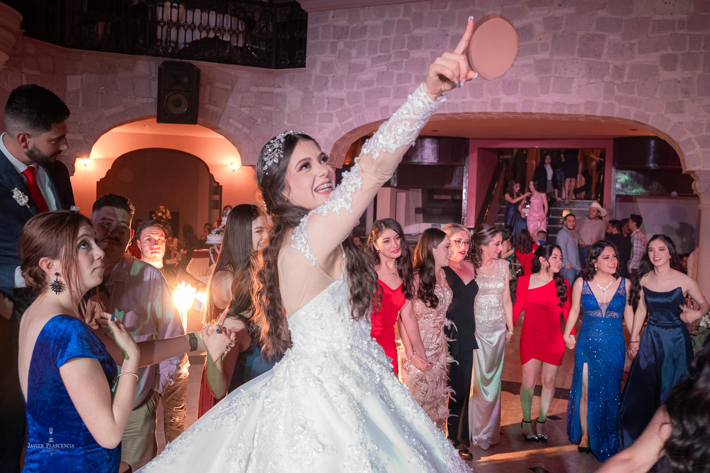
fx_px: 611
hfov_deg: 60.2
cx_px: 334
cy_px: 245
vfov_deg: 42.3
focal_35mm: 31
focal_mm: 28
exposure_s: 1/160
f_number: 4.5
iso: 3200
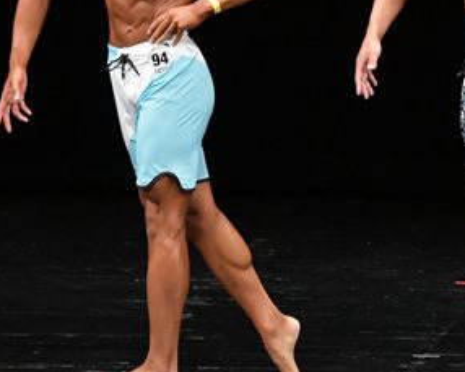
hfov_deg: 3.4
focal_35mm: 572
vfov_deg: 2.7
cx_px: 157
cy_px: 50
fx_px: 7875
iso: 3200
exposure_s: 1/400
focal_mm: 150
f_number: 5.6
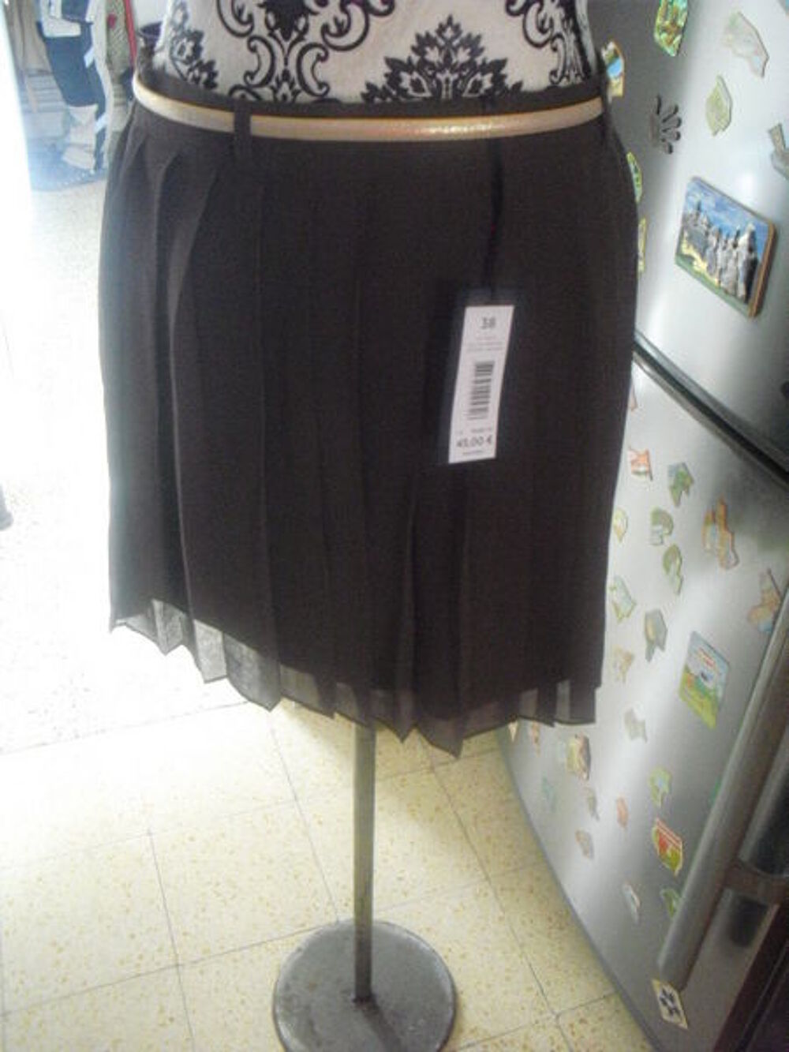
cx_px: 394
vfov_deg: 51.4
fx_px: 1094
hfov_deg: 39.7
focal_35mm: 36
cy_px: 526
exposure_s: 1/60
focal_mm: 6.3
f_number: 3.1
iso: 800
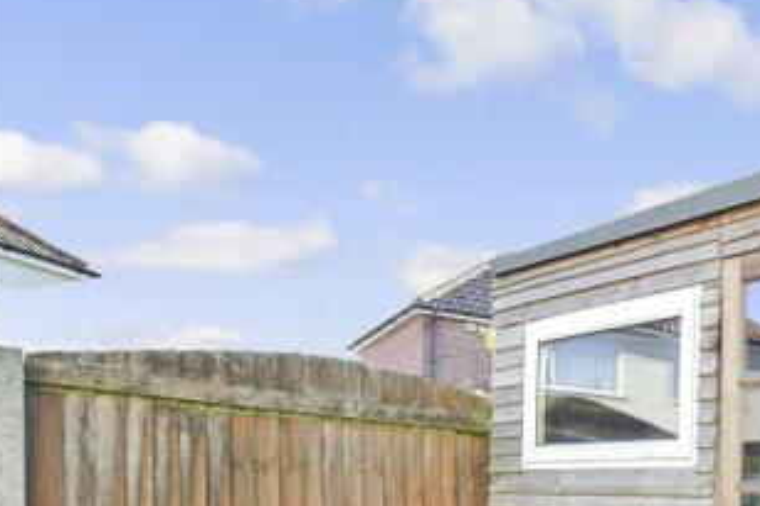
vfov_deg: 37.0
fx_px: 675
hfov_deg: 46.8
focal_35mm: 32
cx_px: 792
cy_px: 502
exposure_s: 1/250
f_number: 8
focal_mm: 10
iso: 400
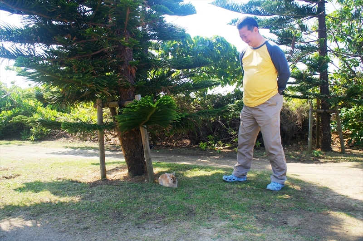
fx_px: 272
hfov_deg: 67.5
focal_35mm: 27
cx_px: 182
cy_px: 120
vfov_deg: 47.8
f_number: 5.6
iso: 200
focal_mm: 18
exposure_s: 1/250
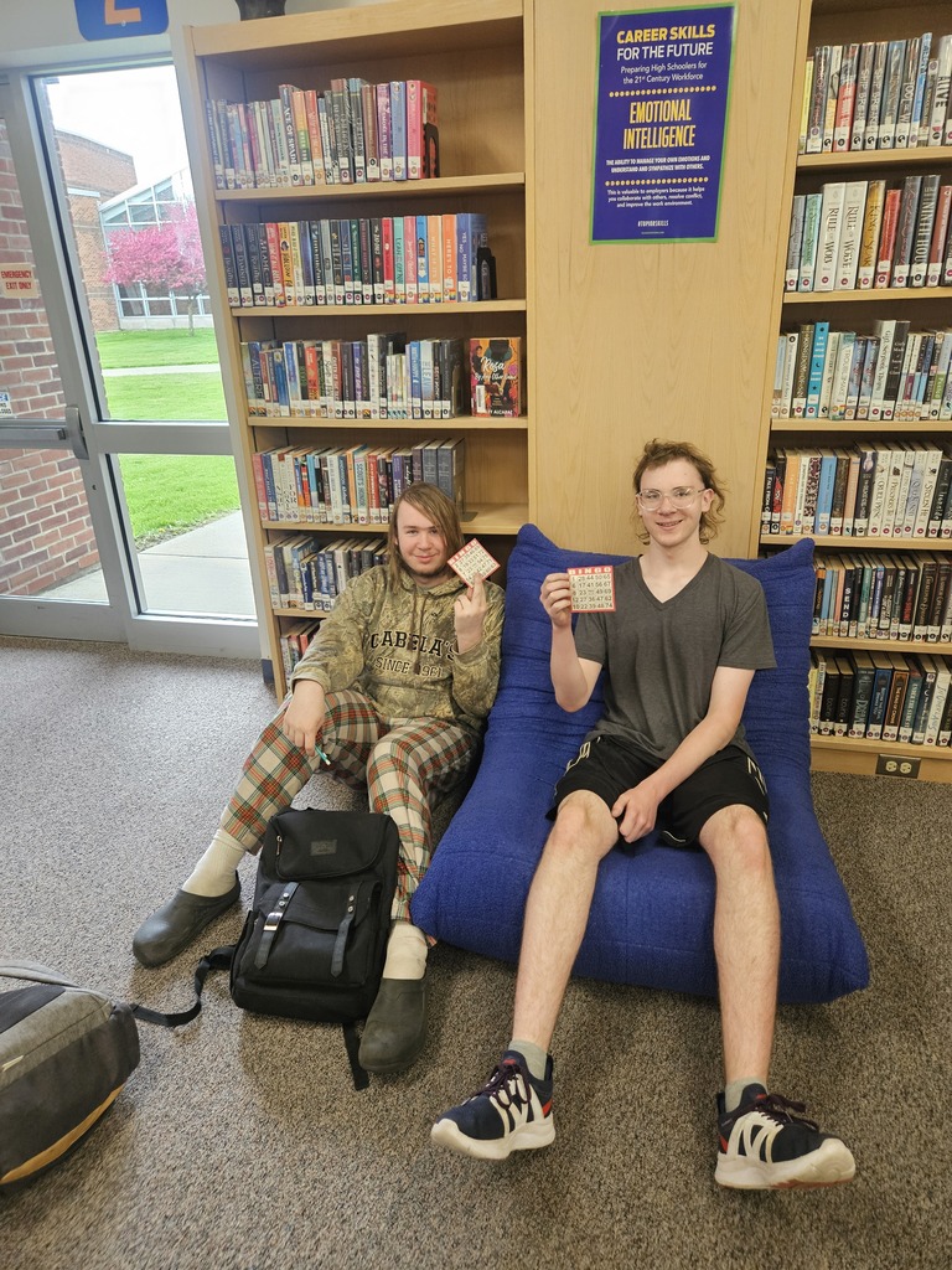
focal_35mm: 23
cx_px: 476
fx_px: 843
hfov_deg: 58.9
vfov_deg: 73.9
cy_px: 635
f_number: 1.8
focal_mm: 5.4
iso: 500
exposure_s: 1/120
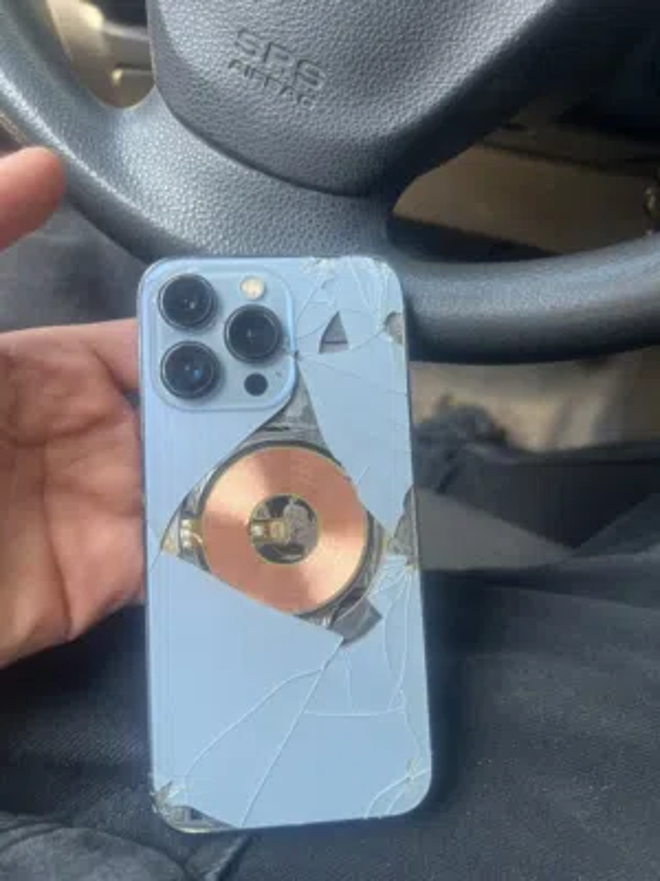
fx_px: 661
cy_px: 440
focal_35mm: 26
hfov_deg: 53.1
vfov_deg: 67.3
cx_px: 330
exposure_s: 1/121
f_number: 1.5
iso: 50
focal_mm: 5.7
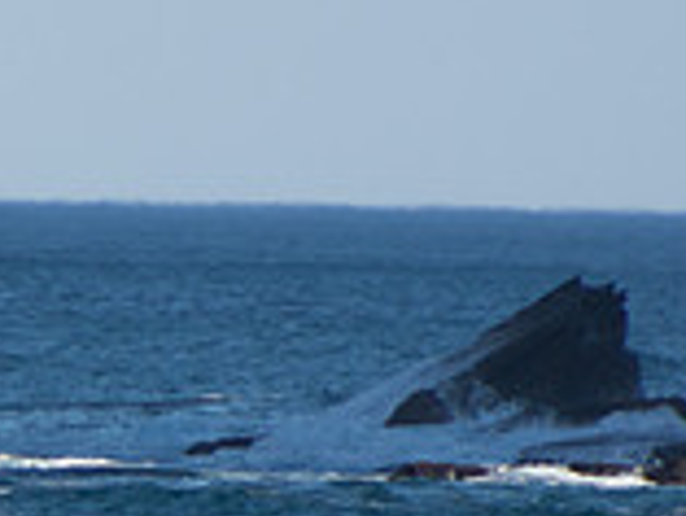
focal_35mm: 2136
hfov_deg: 0.9
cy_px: 632
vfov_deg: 0.7
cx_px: -201
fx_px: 42362
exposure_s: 1/1250
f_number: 5.6
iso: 250
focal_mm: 400
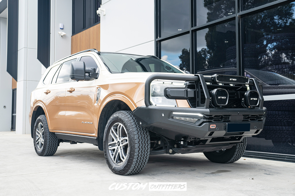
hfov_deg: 54.4
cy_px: 98
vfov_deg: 37.9
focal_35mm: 35
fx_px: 287
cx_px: 148
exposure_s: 1/60
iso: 100
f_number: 4
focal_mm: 35
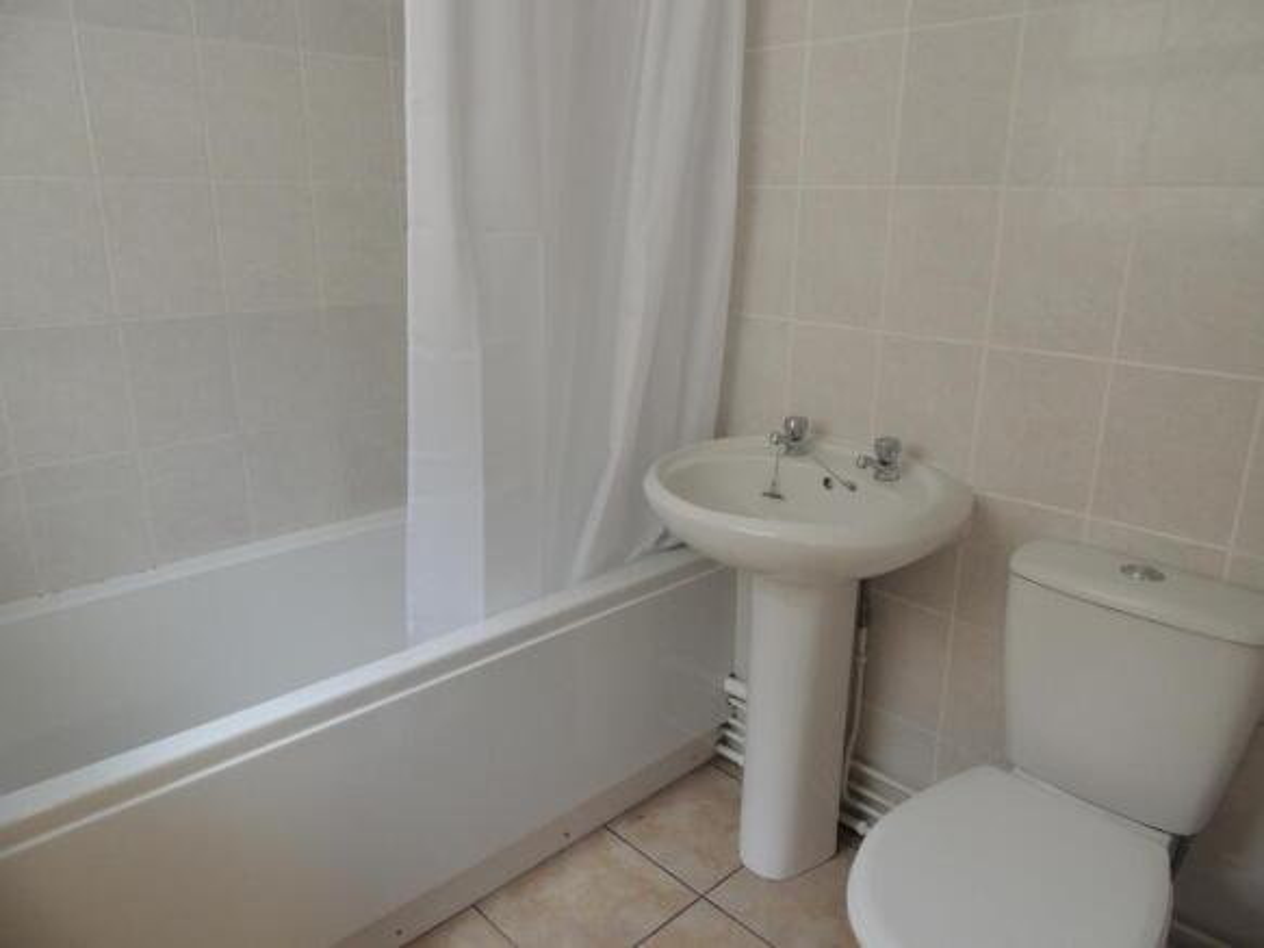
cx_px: 632
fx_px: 876
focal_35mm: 24
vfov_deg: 56.8
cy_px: 474
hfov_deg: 71.6
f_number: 3
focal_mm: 4.3
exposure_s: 1/30
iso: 400
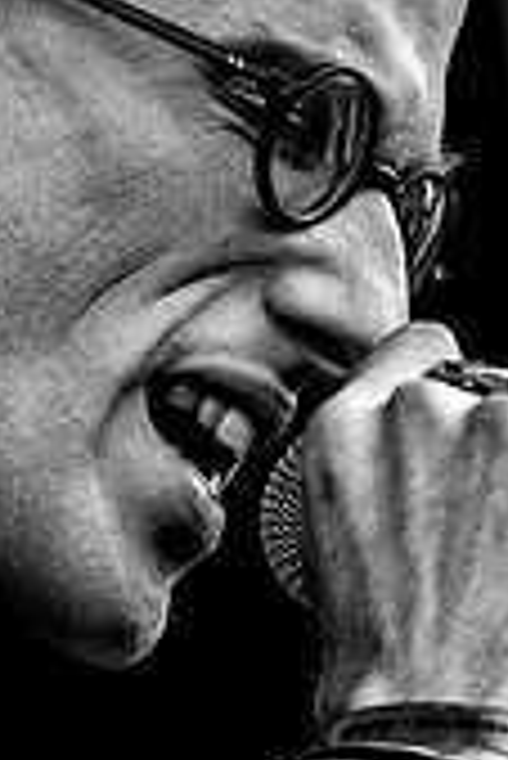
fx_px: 12652
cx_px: 170
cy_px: 358
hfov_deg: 2.3
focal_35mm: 599
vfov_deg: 3.4
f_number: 5.6
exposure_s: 1/1000
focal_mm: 130
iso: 2500
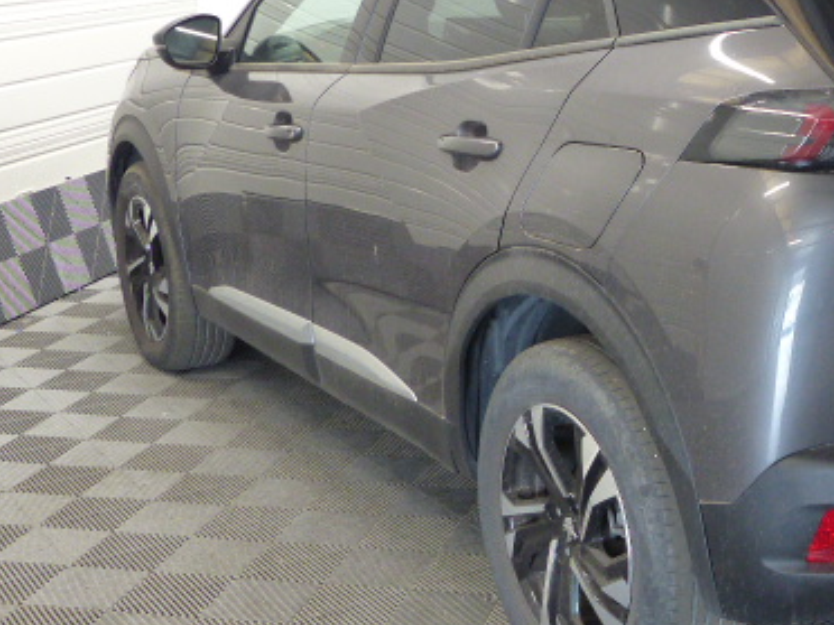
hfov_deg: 30.2
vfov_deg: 23.6
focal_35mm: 62
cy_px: 262
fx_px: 1494
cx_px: 711
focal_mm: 6.3
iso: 400
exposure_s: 1/25
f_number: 2.8
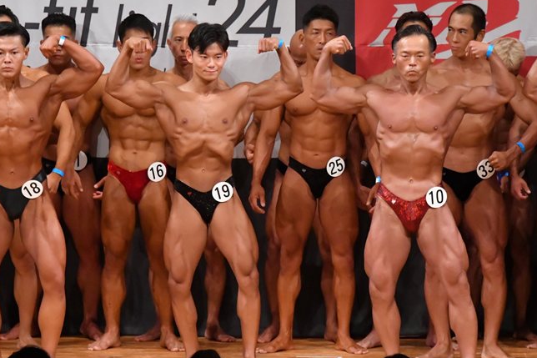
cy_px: 189
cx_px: 223
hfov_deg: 6.3
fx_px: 4846
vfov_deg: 4.2
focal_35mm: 325
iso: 9000
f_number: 5.6
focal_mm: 180
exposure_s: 1/400
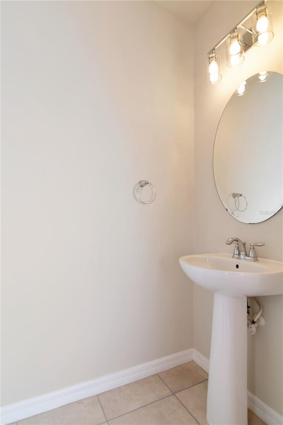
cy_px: 212
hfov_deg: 67.4
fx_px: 212
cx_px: 142
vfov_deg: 90.0
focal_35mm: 18
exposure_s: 1/125
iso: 800
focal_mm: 12
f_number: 8
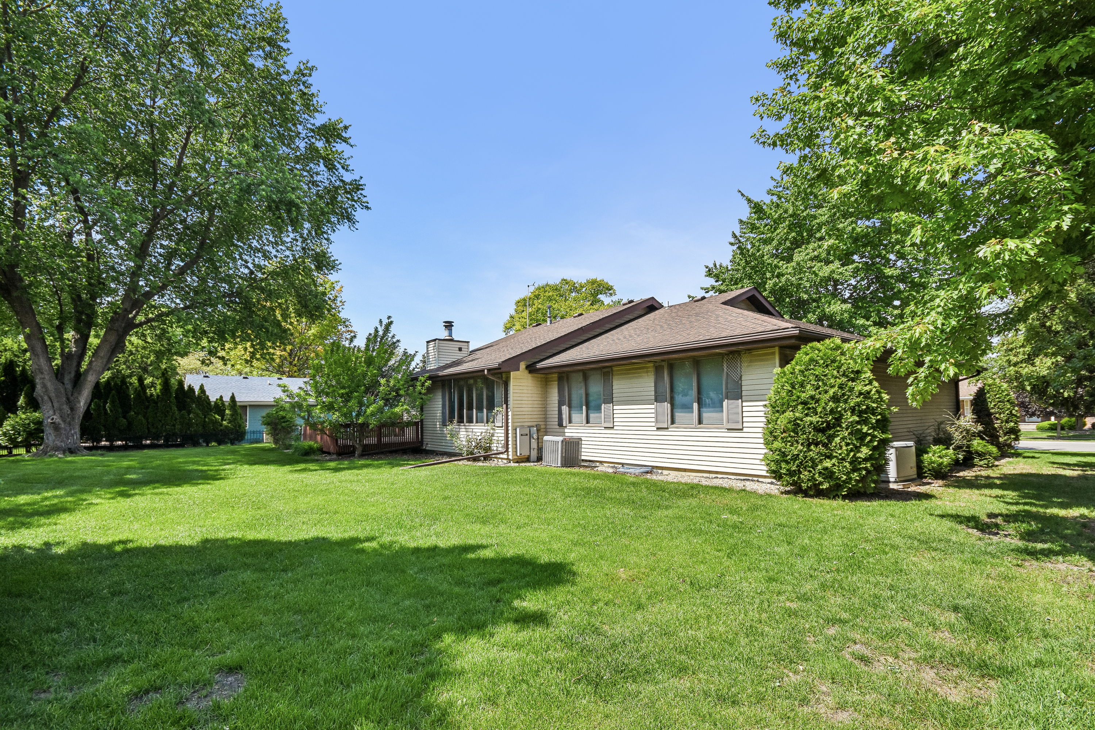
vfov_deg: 77.3
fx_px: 456
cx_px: 548
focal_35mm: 15
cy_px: 365
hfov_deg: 100.4
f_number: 8
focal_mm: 10
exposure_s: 1/800
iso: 400
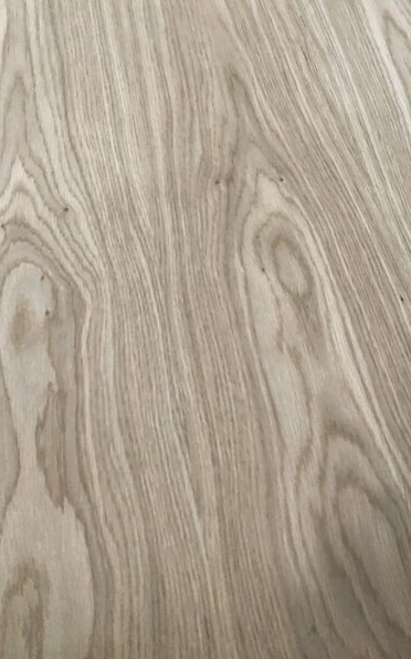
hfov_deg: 25.1
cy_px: 123
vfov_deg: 38.0
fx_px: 915
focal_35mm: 51
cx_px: 296
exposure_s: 1/15
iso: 80
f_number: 1.8
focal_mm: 4
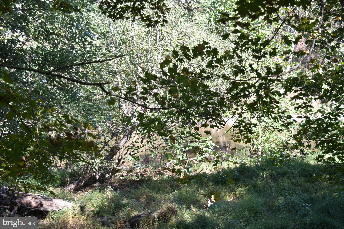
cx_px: 172
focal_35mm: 57
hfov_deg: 35.1
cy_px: 114
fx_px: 545
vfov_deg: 23.8
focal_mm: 38
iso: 160
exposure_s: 1/160
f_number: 4.8
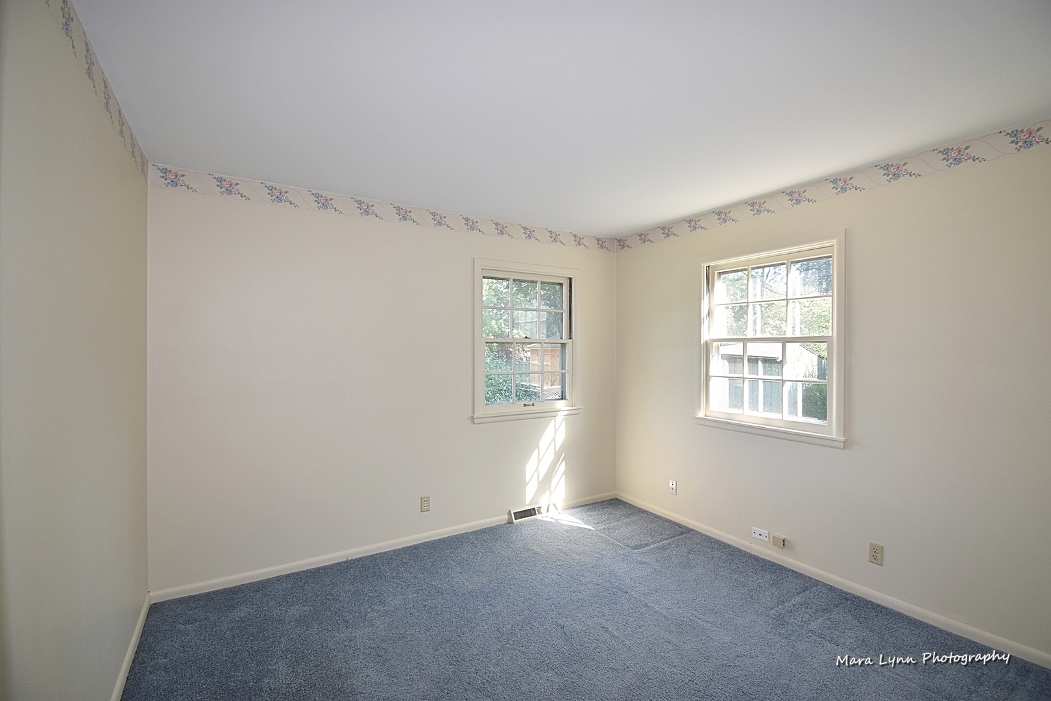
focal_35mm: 15
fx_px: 438
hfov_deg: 100.4
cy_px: 350
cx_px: 526
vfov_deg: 77.3
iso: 280
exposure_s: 1/125
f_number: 5.6
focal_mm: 10
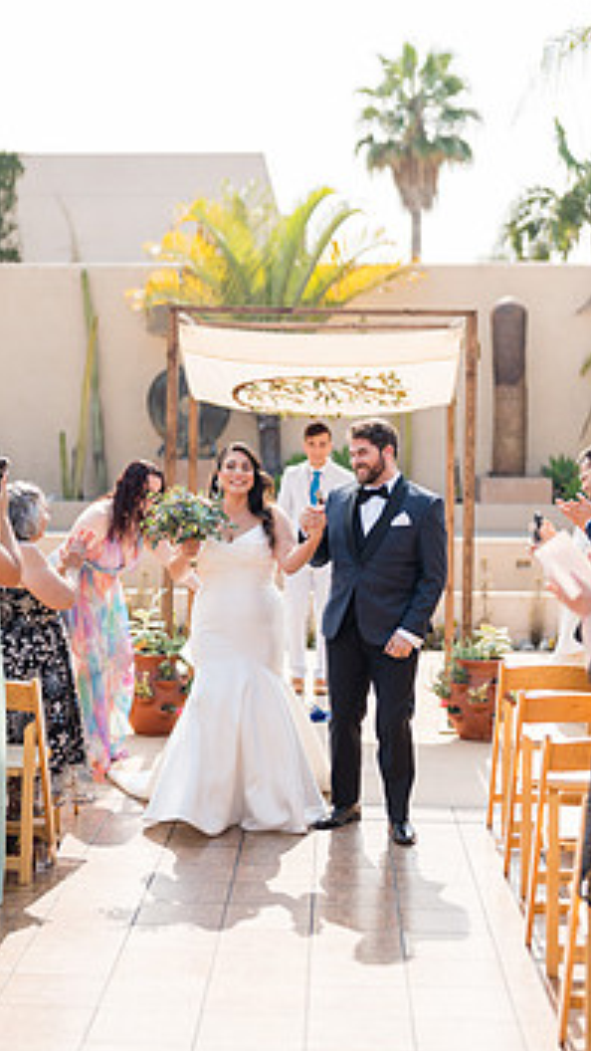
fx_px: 1867
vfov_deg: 31.4
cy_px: 487
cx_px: 251
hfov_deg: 18.0
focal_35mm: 67
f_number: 1.2
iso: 50
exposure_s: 1/3200
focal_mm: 50
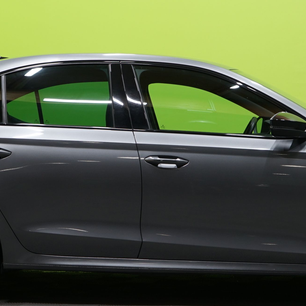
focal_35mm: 102
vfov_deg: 17.1
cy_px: 140
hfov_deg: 17.1
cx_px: 157
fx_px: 1020
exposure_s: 1/25
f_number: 5
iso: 250
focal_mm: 40
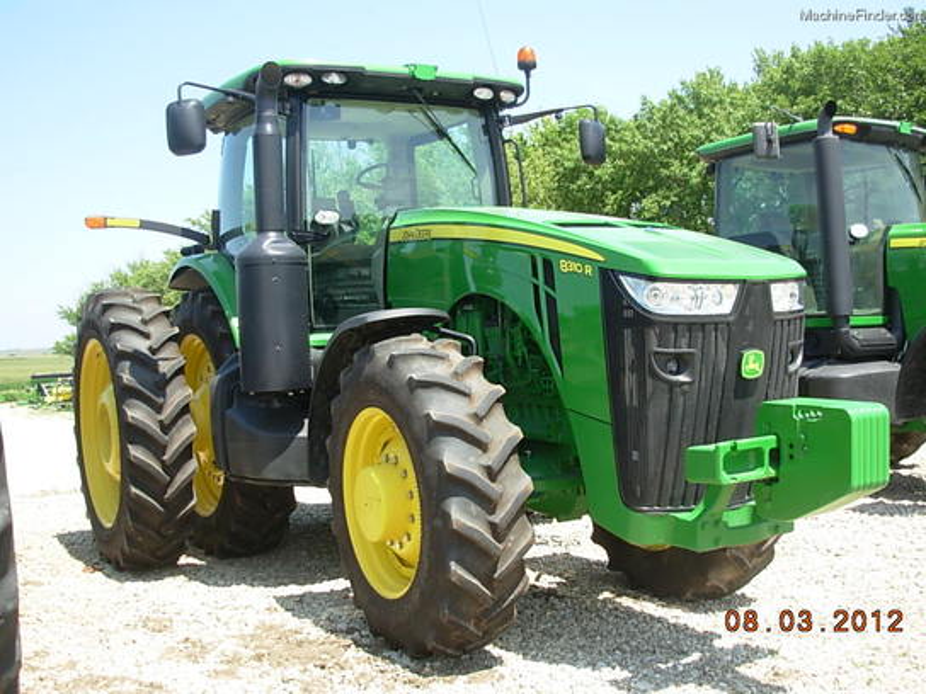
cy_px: 347
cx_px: 463
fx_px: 1017
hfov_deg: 49.0
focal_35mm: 38
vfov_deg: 37.7
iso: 50
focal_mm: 6.3
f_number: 2.9
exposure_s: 1/362
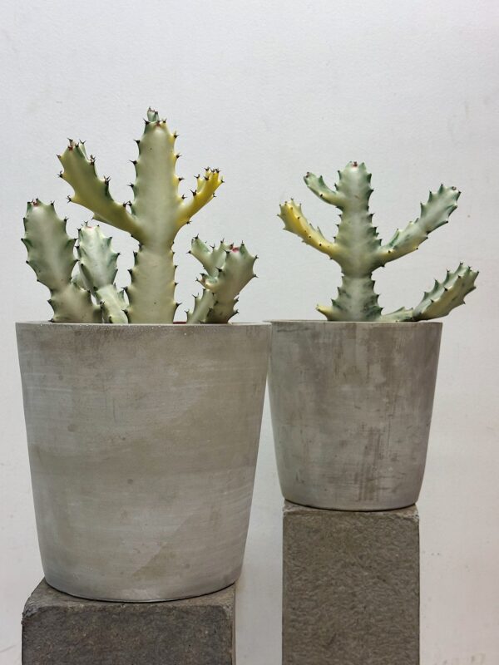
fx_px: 923
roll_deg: -0.2
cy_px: 332
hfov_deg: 30.3
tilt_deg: -1.5
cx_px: 250
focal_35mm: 48
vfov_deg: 39.7
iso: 100
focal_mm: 6.86
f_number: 1.78
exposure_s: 1/50
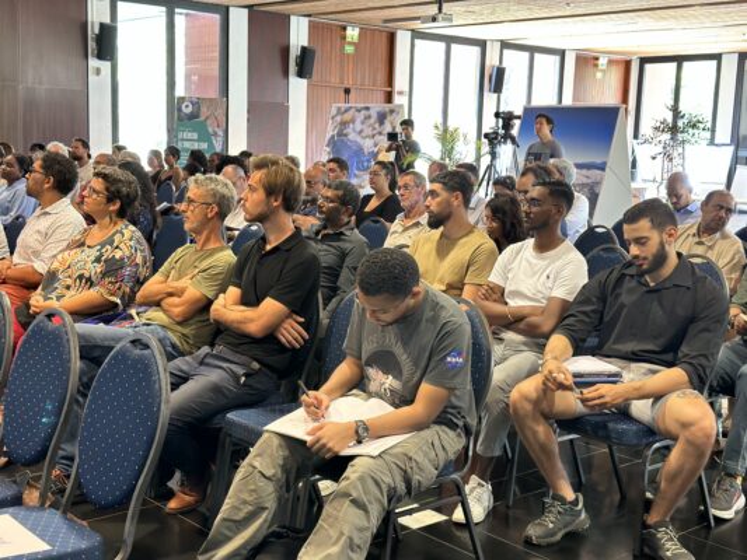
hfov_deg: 39.6
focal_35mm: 48
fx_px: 1036
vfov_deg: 30.3
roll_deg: -1.7
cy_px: 280
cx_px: 374
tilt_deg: -7.8
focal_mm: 6.86
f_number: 1.78
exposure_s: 1/33
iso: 250
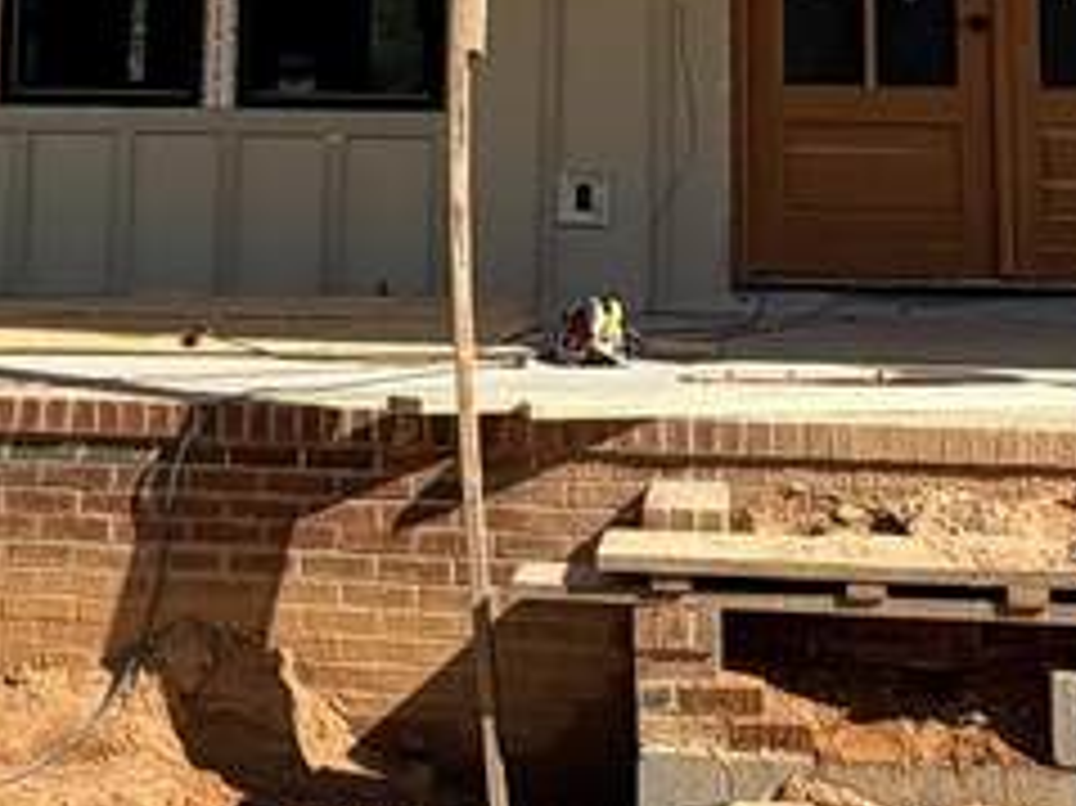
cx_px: 495
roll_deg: -1.6
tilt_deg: +9.5
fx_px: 2330
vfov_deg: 18.0
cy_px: -315
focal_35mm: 75
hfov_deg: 26.0
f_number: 2.2
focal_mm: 2.22
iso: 20
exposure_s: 1/799
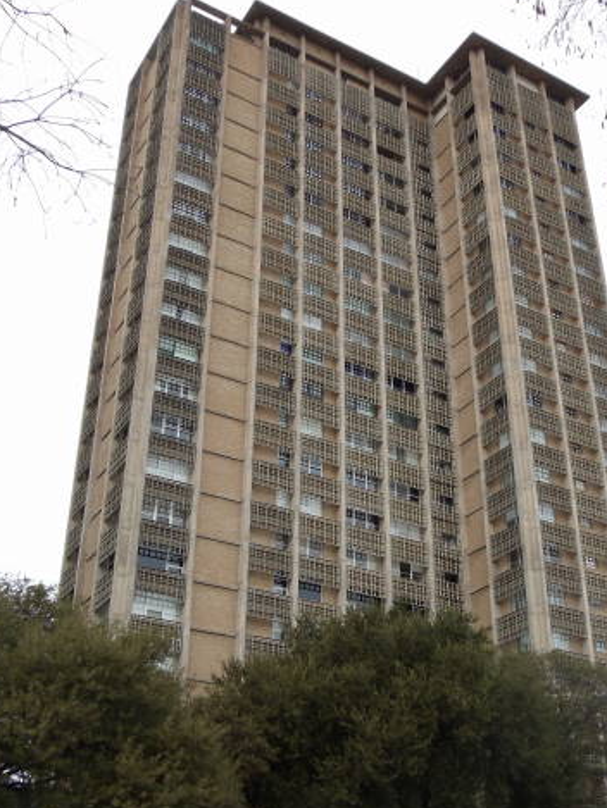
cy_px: 460
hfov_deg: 24.4
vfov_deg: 32.1
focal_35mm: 60
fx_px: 1402
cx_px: 362
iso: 100
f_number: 3.5
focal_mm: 6
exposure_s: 1/500
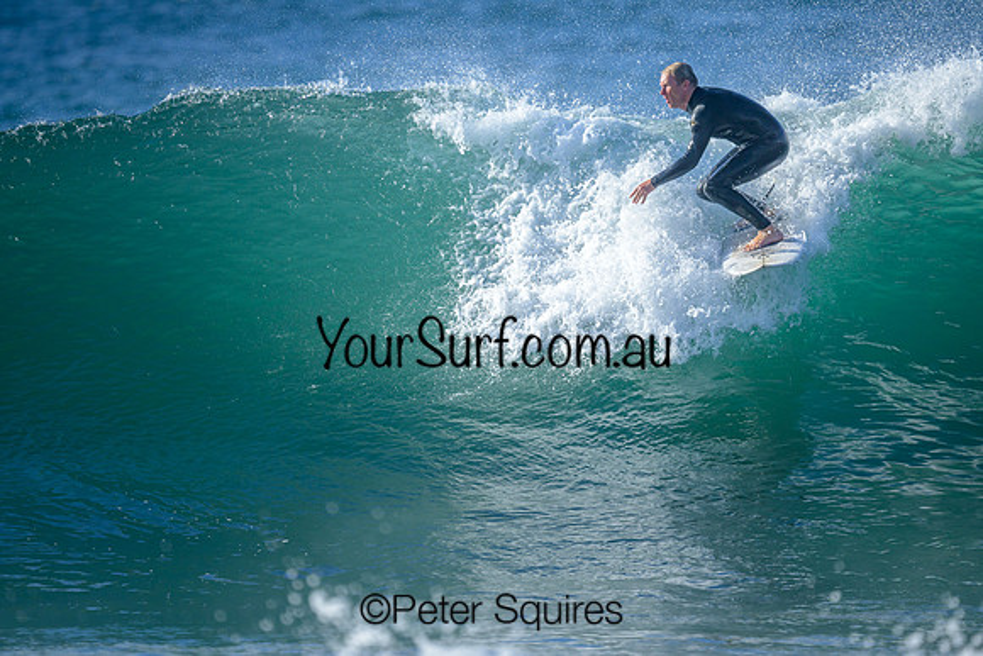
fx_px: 23843
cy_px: 318
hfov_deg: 2.4
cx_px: 486
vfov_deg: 1.6
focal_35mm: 873
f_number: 6.3
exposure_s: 1/2000
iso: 250
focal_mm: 800
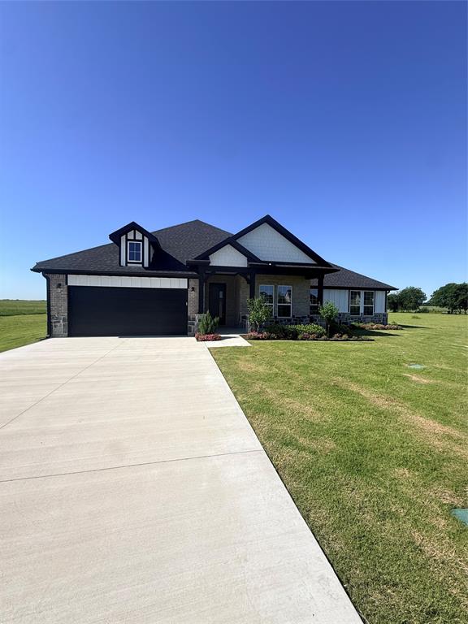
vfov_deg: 102.1
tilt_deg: -1.0
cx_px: 234
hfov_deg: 85.7
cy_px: 312
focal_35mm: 14
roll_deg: -1.3
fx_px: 252
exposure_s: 1/2611
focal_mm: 2.22
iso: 50
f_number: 2.2
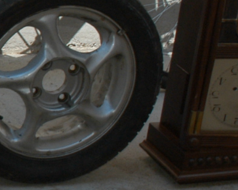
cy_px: 84
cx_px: -324
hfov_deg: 9.8
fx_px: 1227
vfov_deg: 8.9
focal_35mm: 174
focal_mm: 22
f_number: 11
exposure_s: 1/180
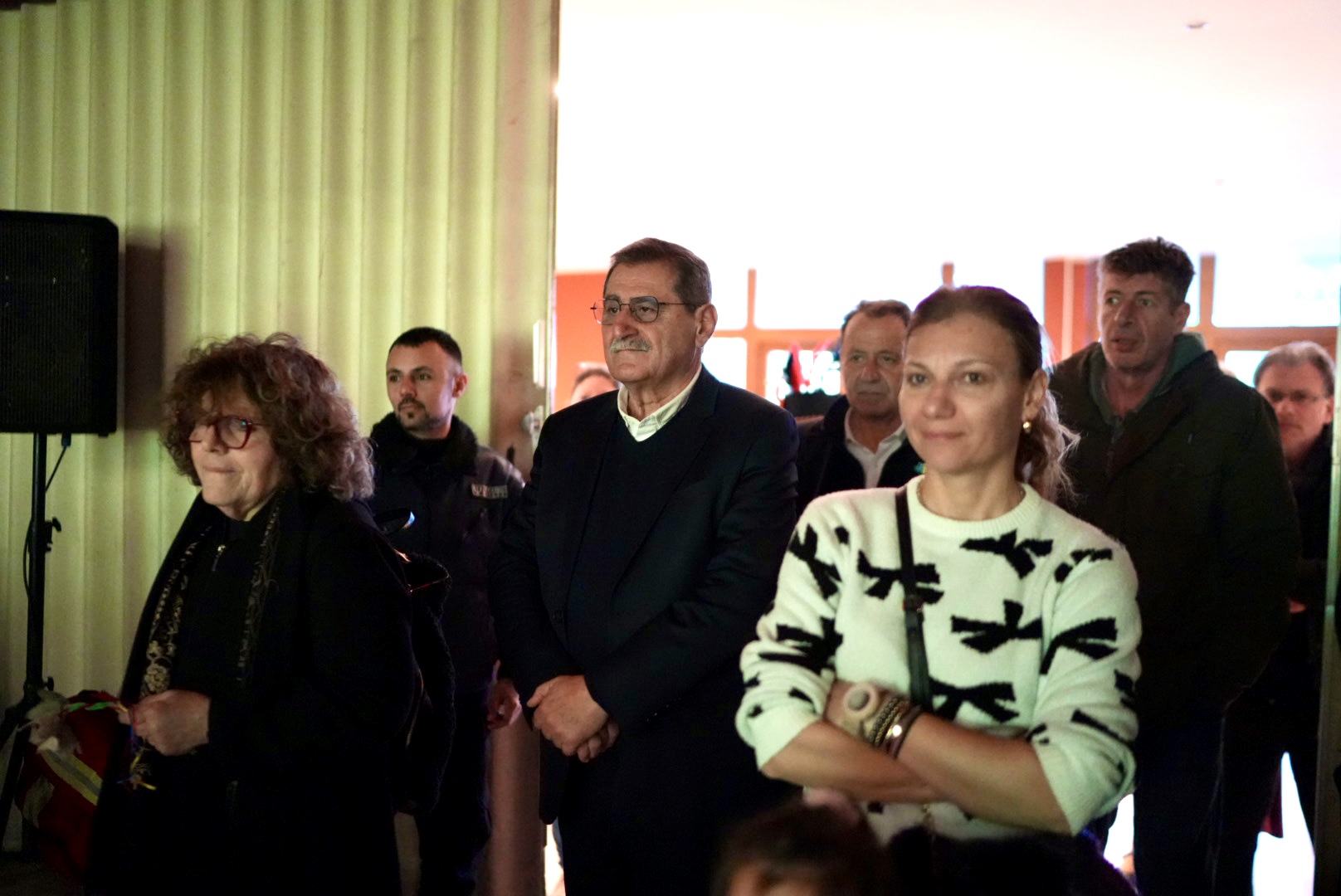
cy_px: 448
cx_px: 670
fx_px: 1305
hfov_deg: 54.4
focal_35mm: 35
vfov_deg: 37.9
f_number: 1.4
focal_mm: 35
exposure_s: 1/250
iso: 12800
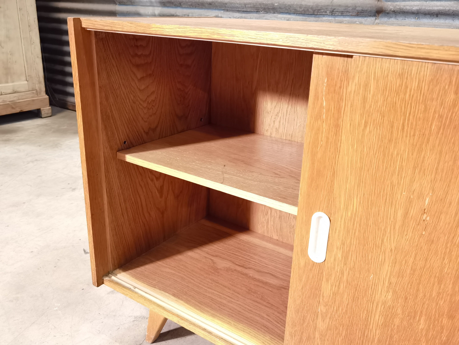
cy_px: 172
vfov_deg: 44.2
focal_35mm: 32
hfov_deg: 56.8
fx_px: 424
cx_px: 230
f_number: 1.9
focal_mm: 6.71
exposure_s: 1/25
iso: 800
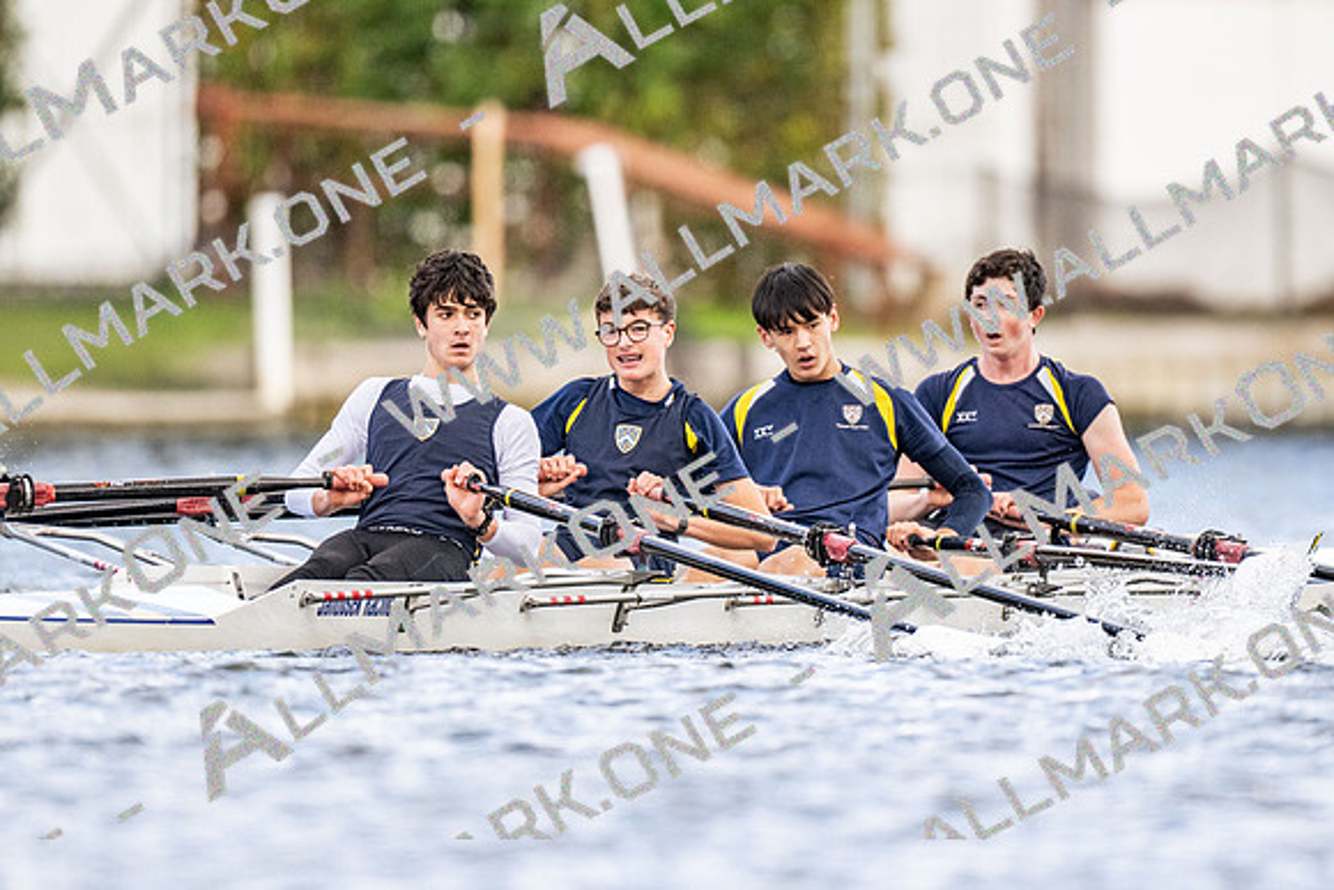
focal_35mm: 900
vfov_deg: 1.5
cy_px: 445
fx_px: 33373
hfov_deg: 2.3
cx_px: 667
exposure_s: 1/2500
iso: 900
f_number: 4
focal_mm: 600
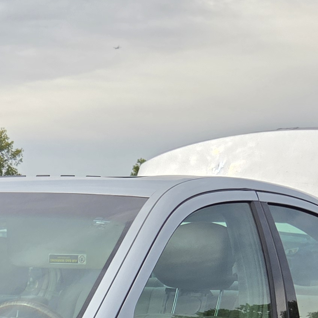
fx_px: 998
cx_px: -156
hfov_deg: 16.5
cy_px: 542
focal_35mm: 96
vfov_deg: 15.9
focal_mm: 5.4
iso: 80
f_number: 1.8
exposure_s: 1/2027
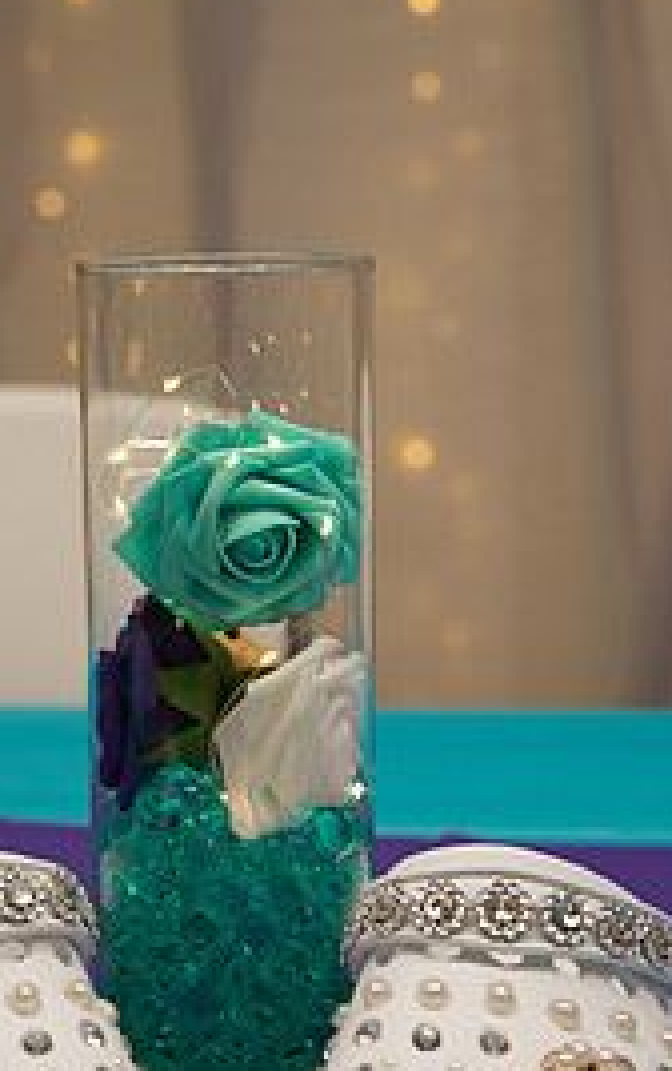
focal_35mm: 82
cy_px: 587
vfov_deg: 25.2
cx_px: 208
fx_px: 2398
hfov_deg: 15.9
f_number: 4
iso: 250
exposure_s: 1/125
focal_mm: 48
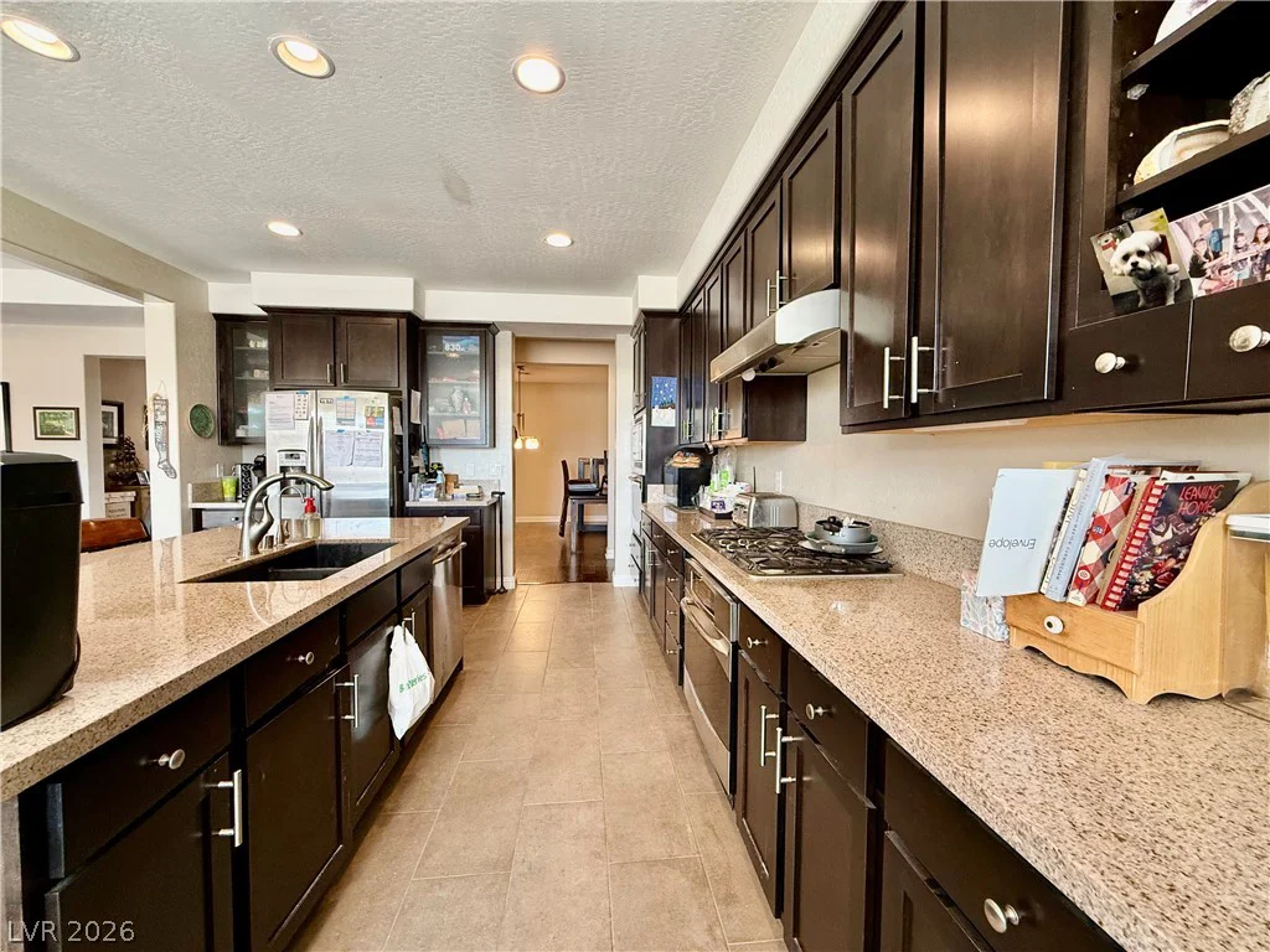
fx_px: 514
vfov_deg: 85.7
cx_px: 635
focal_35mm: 14
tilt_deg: -1.8
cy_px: 476
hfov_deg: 102.1
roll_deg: -0.5
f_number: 2.2
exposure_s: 1/60
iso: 200
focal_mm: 2.22
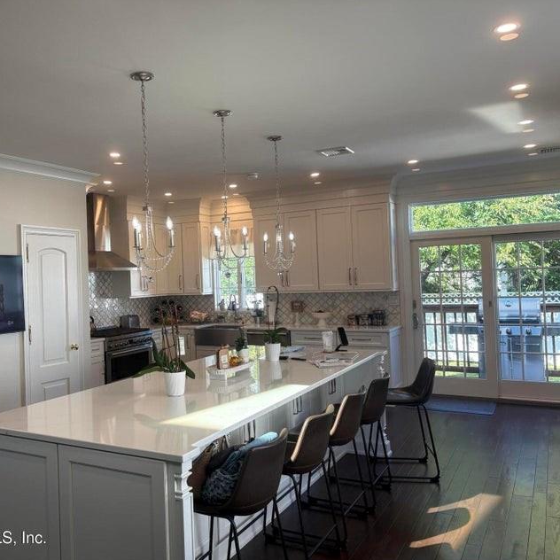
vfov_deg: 52.5
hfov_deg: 51.9
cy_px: 280
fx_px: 567
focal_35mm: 31
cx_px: 208
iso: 50
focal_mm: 5.96
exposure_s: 1/120
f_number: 1.6
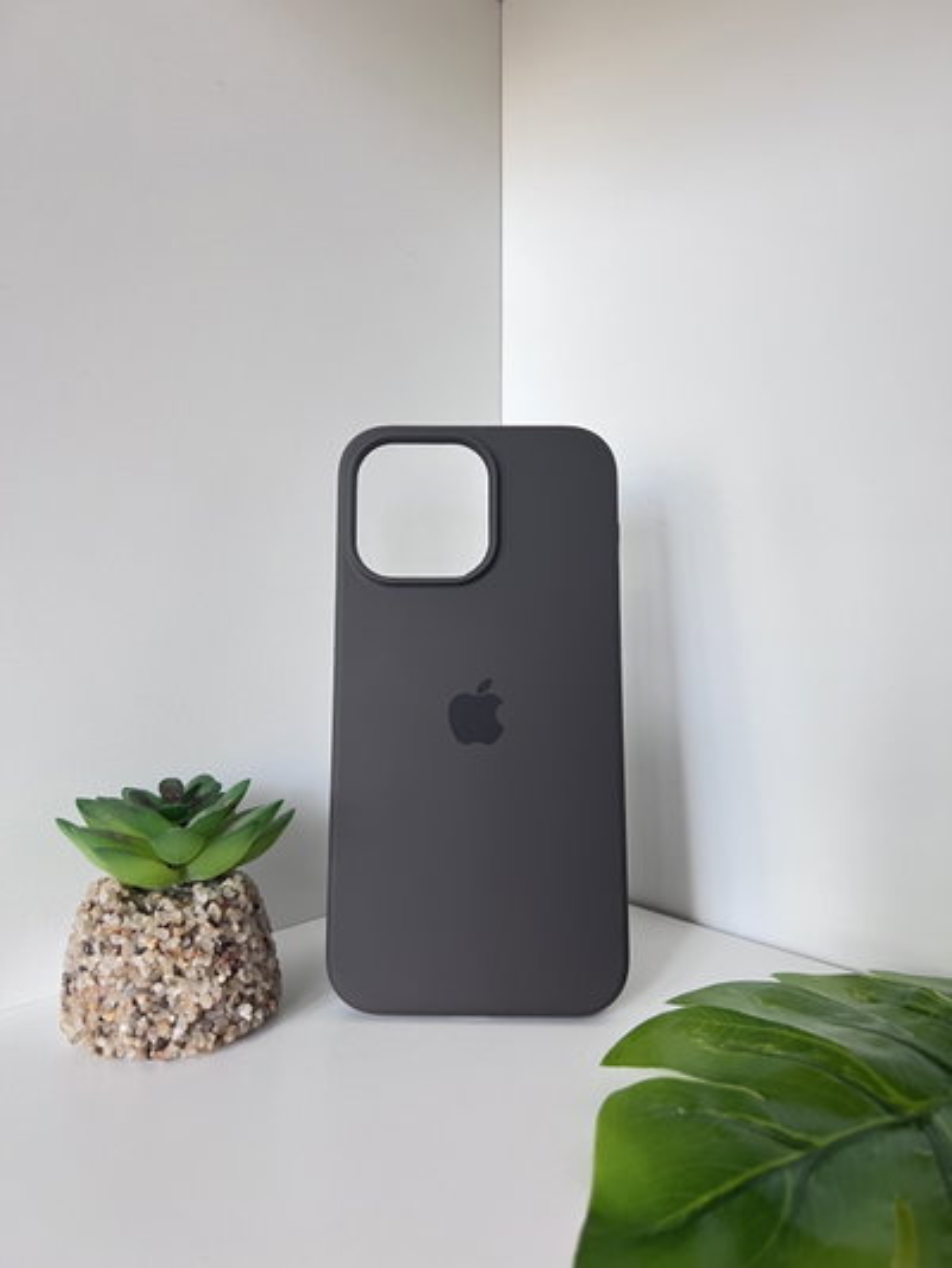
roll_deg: +2.3
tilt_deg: -5.6
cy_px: 634
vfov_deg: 67.3
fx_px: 953
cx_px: 476
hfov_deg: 53.1
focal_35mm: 26
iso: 125
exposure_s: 1/52
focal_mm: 5.7
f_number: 1.5
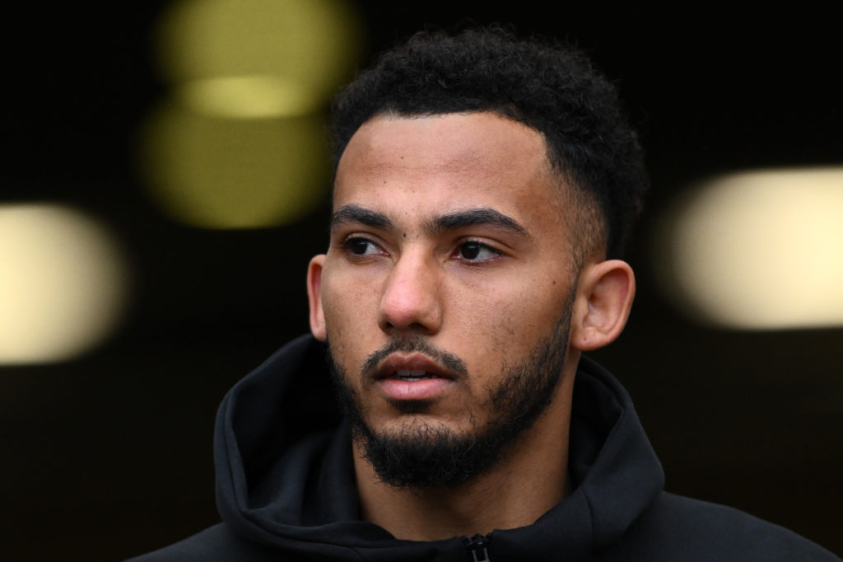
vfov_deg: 2.3
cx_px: 422
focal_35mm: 600
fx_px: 14045
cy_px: 281
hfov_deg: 3.4
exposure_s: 1/1961
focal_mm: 400
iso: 3200
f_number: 4
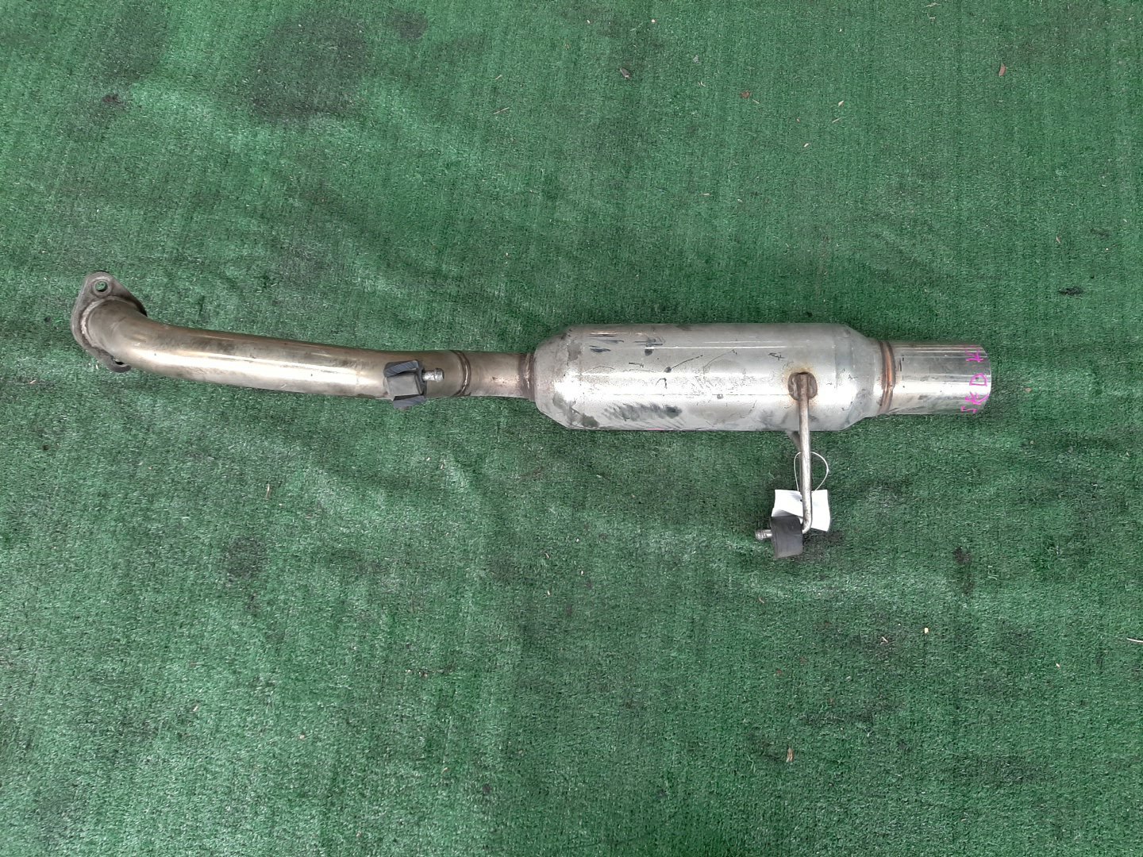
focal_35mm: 26
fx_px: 859
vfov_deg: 53.1
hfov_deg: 67.3
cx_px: 572
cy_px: 428
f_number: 1.7
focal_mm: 3.93
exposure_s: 1/50
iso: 105
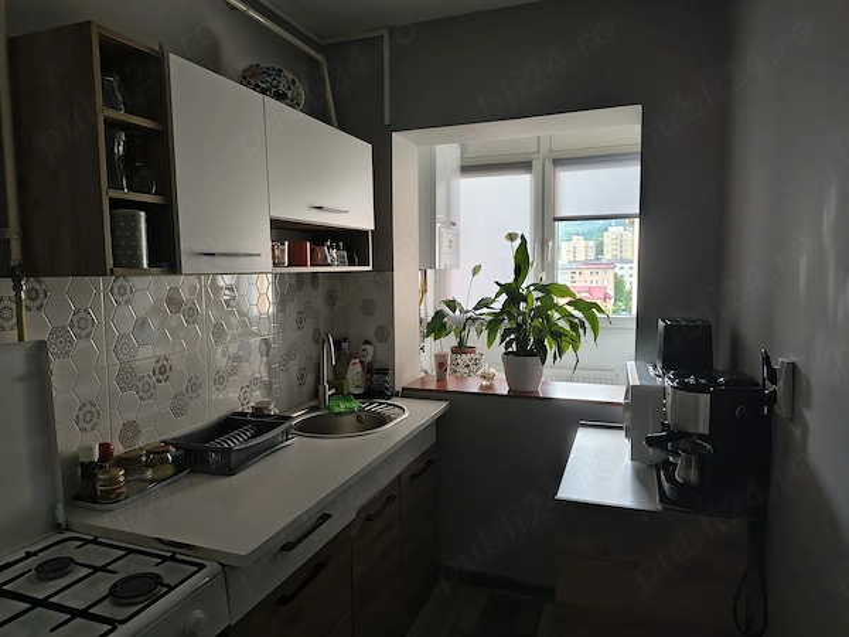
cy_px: 318
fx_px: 589
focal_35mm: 24
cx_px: 424
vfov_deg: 56.8
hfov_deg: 71.6
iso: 1122
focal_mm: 5.56
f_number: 1.8
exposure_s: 1/50
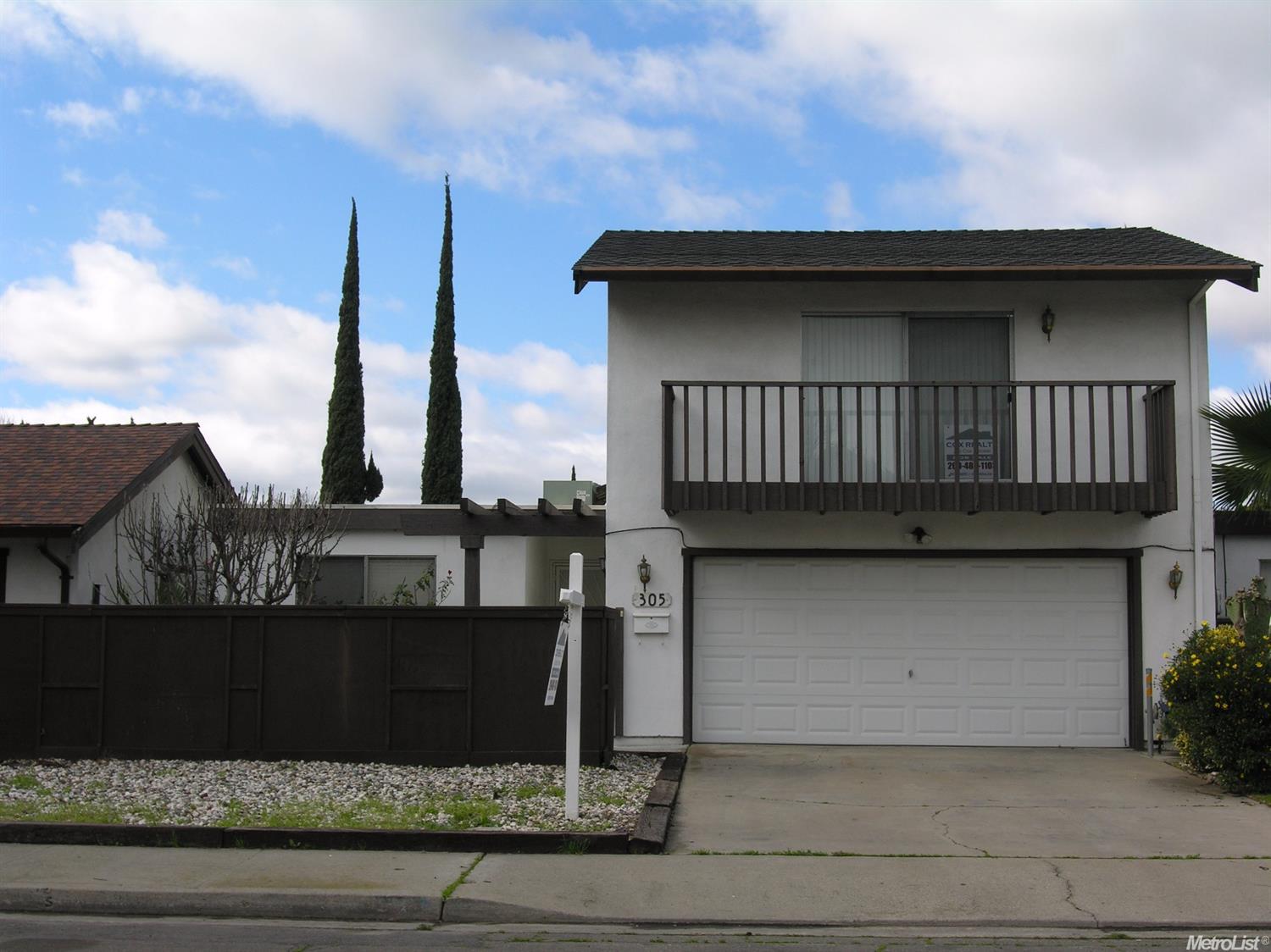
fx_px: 1652
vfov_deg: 32.2
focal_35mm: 45
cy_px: 476
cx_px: 636
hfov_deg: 42.1
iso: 50
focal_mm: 11.5
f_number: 6
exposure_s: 1/235
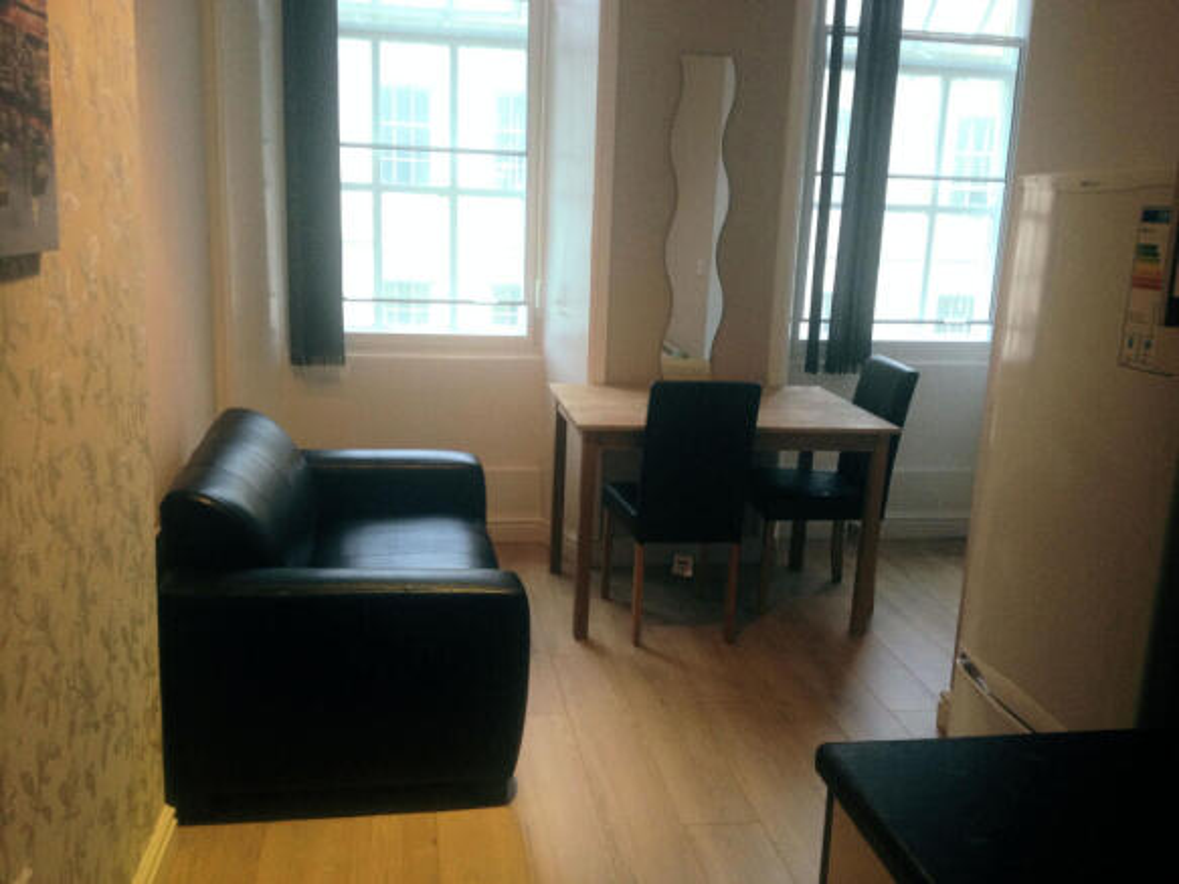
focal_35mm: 35
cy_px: 442
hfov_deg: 52.6
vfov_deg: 40.7
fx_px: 1192
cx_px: 590
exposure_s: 1/20
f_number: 2.4
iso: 125
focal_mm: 4.28
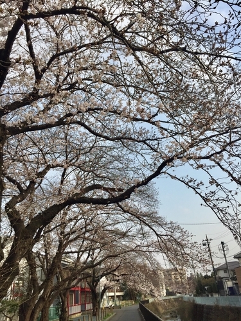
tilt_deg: +25.5
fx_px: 269
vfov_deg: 61.7
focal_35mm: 29
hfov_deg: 48.2
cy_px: 160
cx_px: 120
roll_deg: +2.8
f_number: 2.2
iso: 32
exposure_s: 1/1522
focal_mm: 4.15
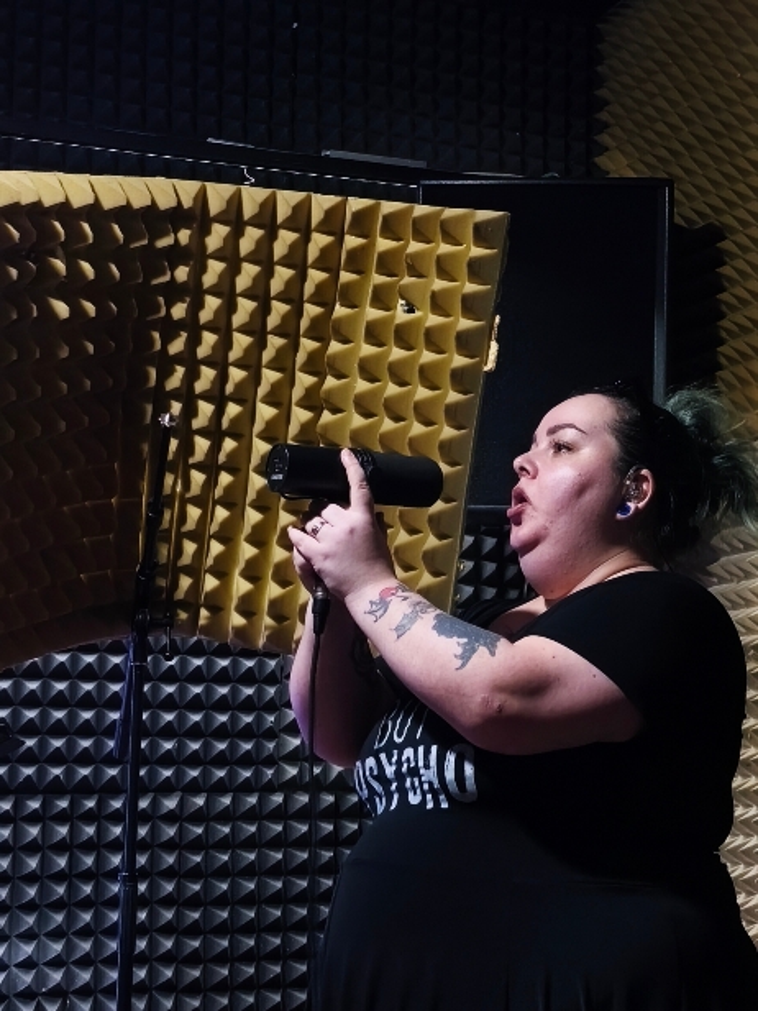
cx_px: 379
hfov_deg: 31.5
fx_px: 1343
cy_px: 506
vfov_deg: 41.2
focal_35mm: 46
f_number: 1.65
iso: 1600
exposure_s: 1/25
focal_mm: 6.18
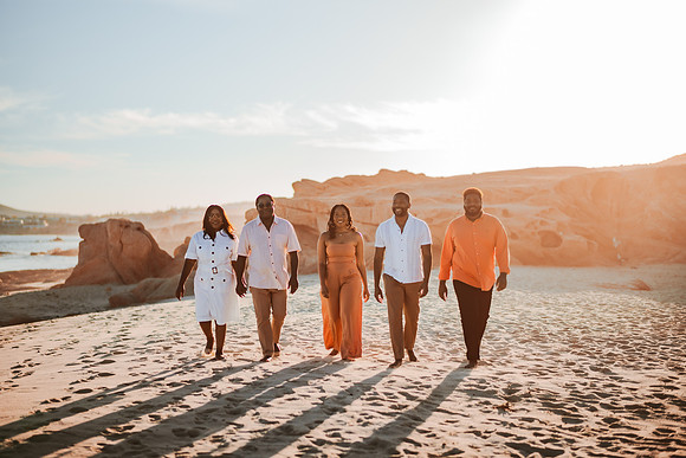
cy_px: 229
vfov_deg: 23.4
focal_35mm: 58
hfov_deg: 34.5
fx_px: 1105
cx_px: 343
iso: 80
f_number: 1.8
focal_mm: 58
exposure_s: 1/5000
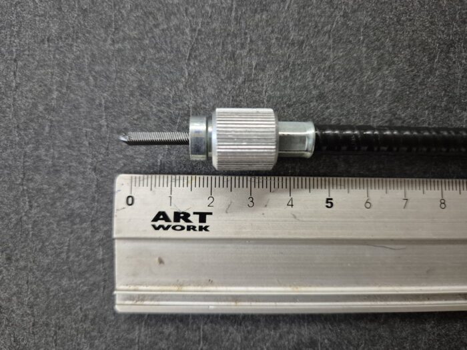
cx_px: 234
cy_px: 175
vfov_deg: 58.9
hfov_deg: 73.9
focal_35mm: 23
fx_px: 310
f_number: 1.8
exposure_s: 1/100
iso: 1000
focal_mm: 5.4
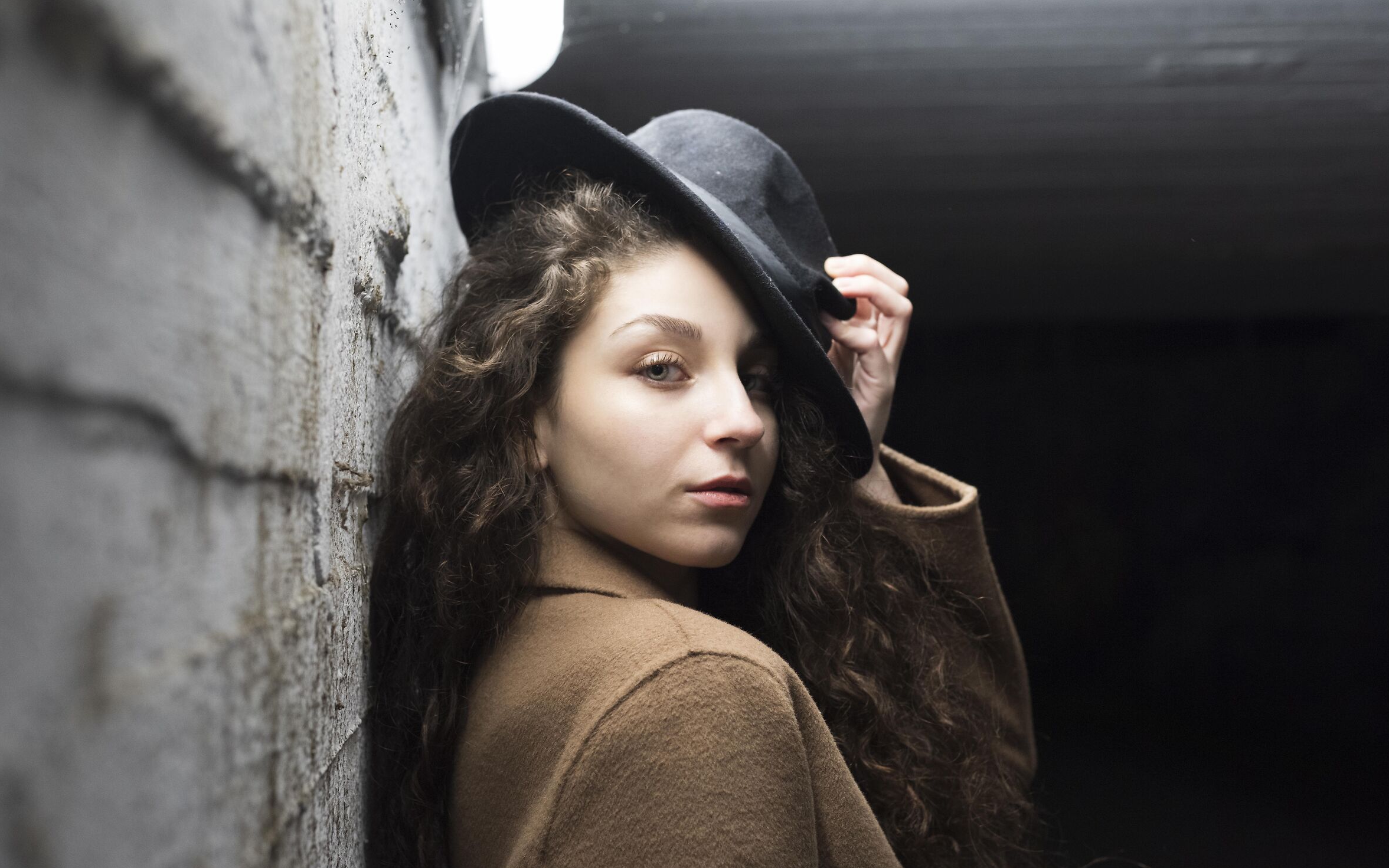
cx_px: 688
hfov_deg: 38.9
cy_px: 450
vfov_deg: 24.9
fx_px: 1969
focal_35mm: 52
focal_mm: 50
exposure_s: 1/100
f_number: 4
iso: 1600
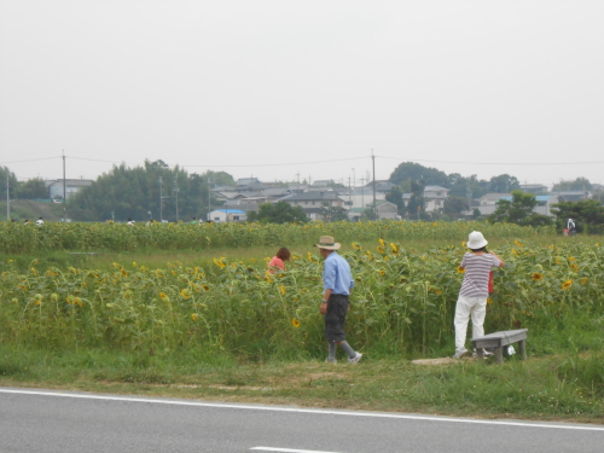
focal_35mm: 105
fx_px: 1832
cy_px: 226
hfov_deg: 18.7
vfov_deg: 14.1
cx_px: 302
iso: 160
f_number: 5
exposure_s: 1/500
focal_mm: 18.7
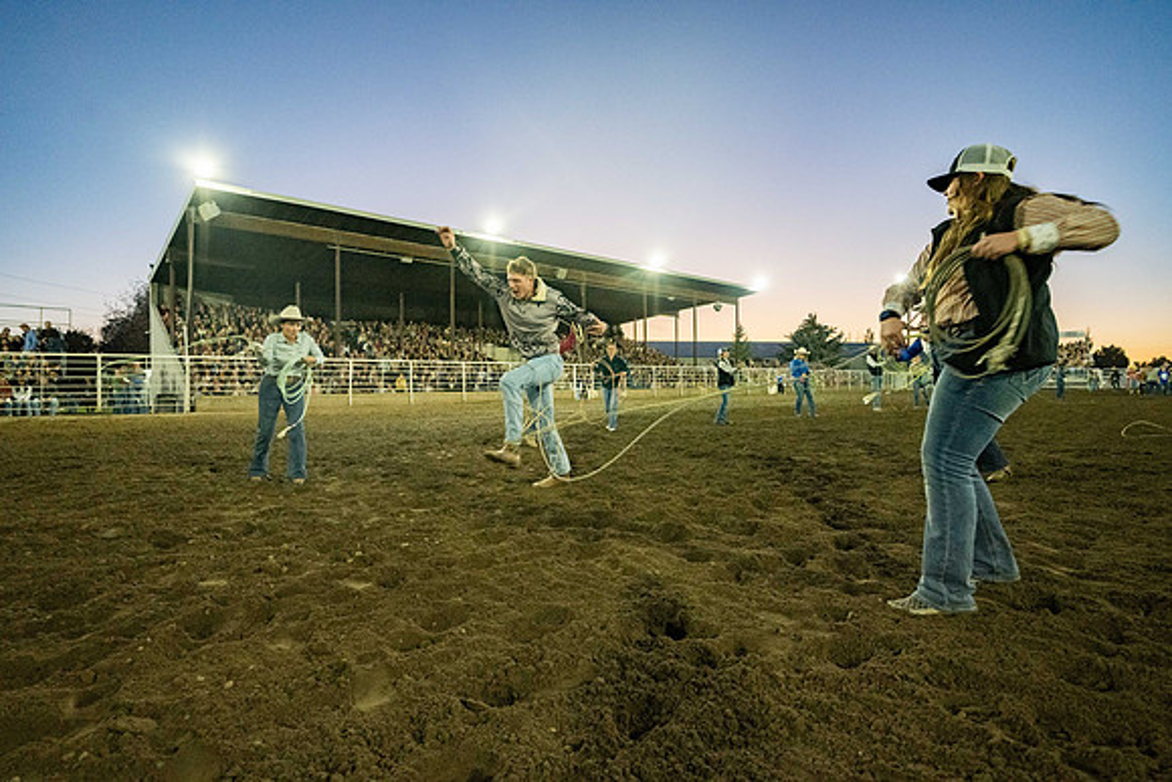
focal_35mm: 18
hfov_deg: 90.0
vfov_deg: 67.4
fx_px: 586
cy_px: 391
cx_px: 586
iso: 2500
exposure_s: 1/320
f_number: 4
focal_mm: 18
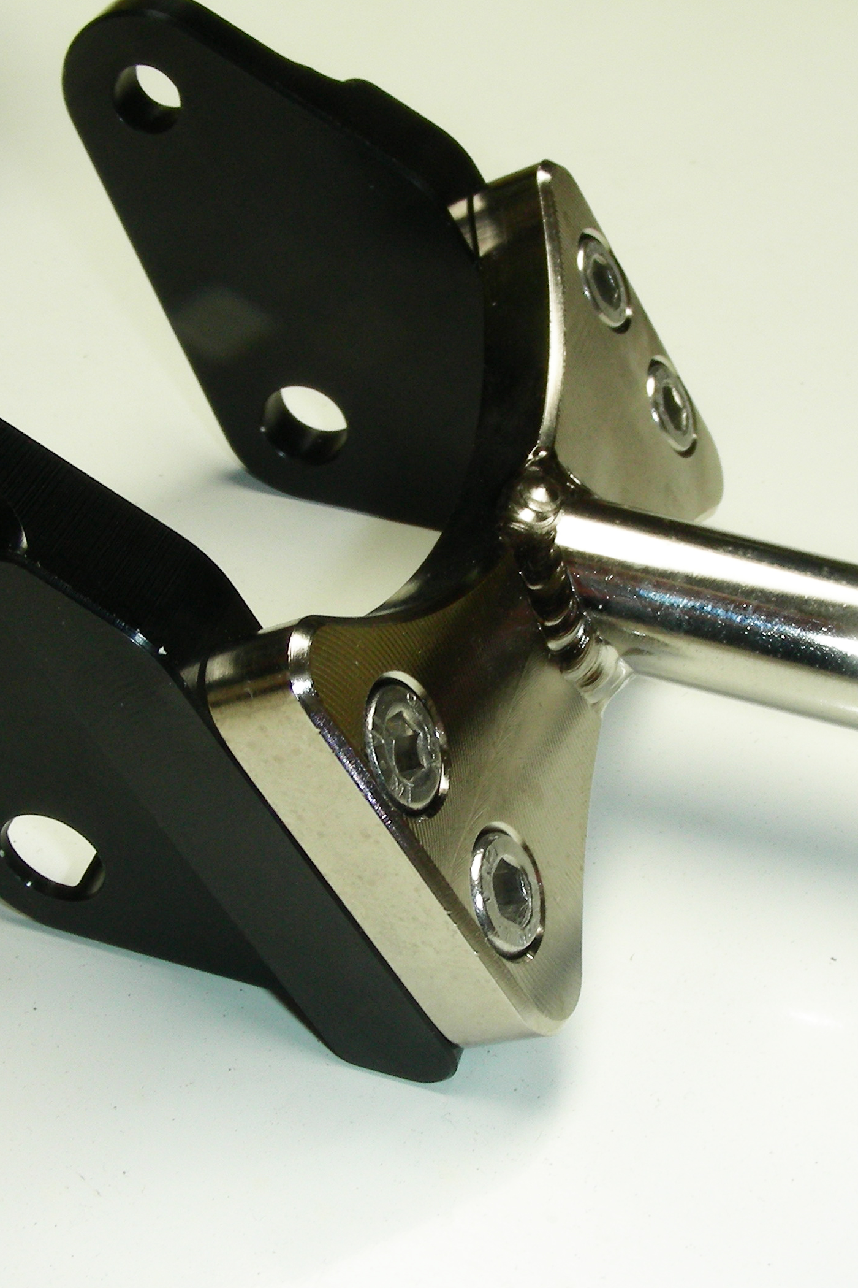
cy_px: 644
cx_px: 507
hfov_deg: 25.5
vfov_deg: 37.5
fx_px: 1895
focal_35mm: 53
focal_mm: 6.3
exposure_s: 1/30
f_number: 6.8
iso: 50
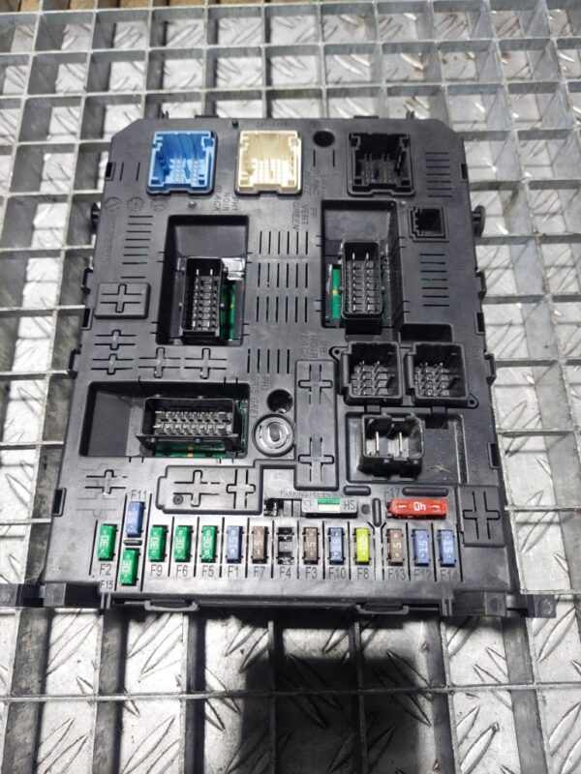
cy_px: 387
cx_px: 290
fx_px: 559
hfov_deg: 54.9
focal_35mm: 25
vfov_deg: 69.4
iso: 160
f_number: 1.8
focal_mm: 5.23
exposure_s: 1/50
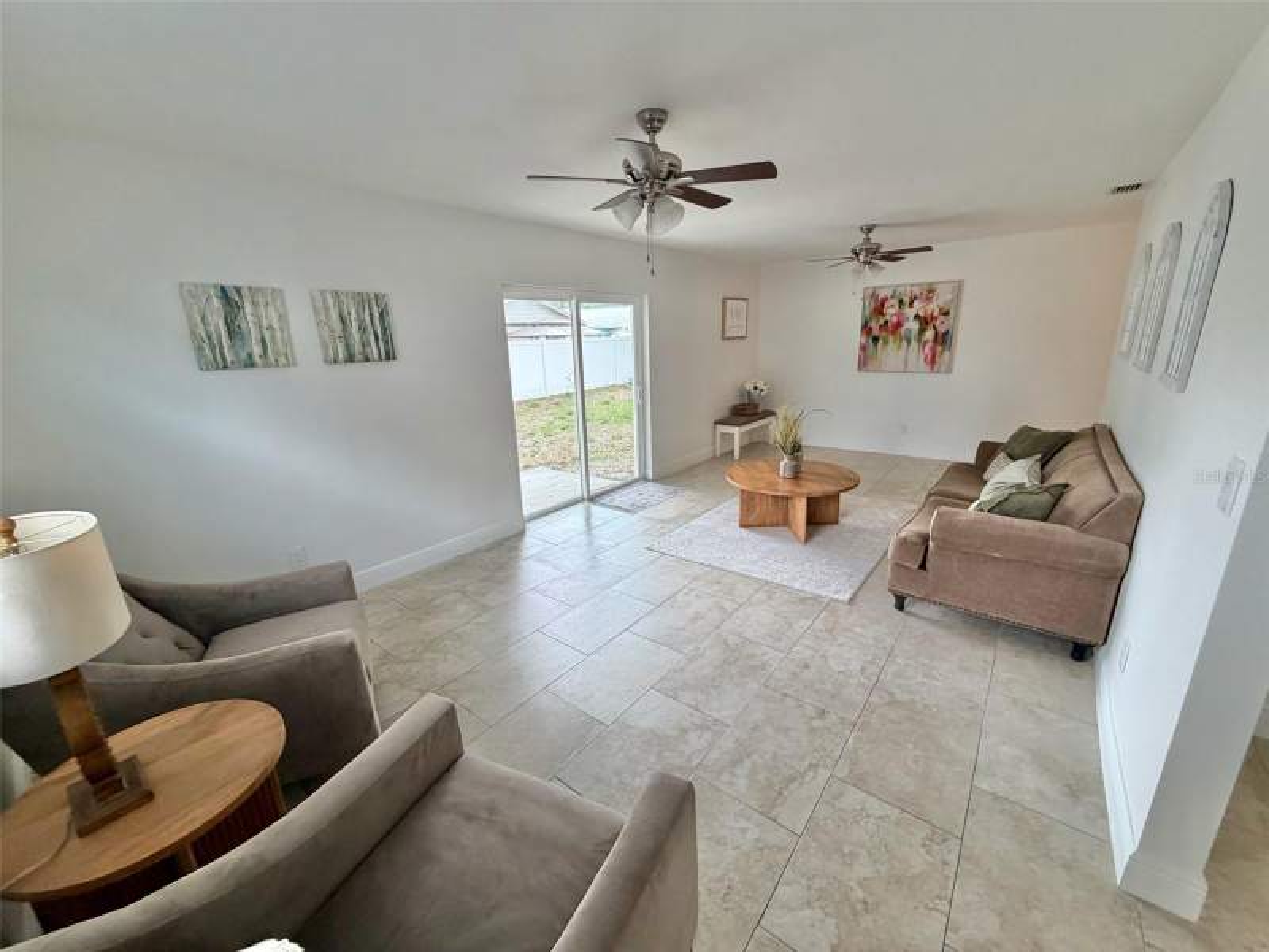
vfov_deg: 85.7
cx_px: 634
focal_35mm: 14
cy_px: 476
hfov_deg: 102.1
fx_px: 513
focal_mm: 2.22
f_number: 2.2
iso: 320
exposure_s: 1/120
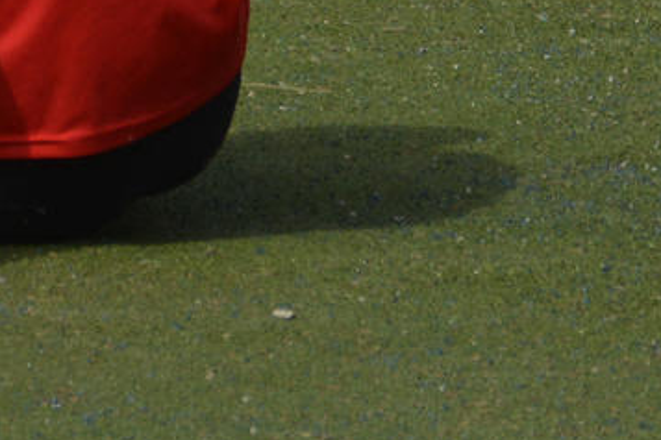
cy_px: -698
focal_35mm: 817
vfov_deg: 1.7
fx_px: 14997
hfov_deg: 2.5
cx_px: 754
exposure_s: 1/2000
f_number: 8
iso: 400
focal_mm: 95
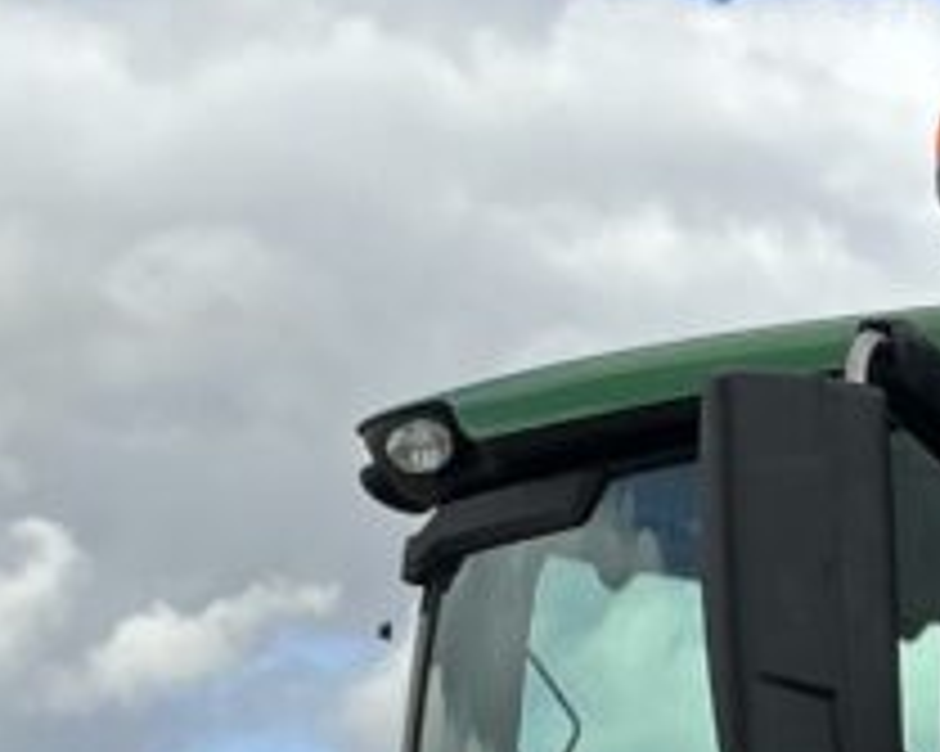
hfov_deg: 12.7
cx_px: 1826
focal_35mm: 134
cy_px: 1319
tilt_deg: -0.3
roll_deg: -0.2
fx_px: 3726
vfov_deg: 10.8
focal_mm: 3
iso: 25
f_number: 1.8
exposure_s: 1/1490
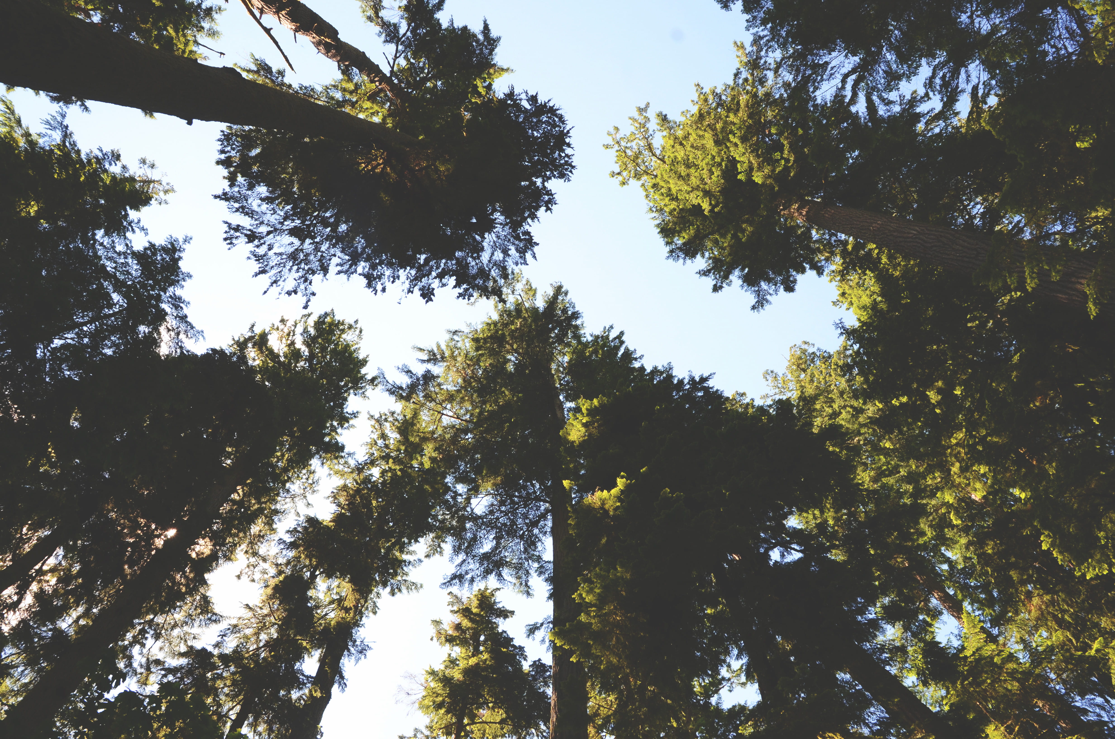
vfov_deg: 52.9
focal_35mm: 24
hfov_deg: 73.9
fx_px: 742
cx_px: 558
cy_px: 370
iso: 800
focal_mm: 16
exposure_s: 1/250
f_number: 9
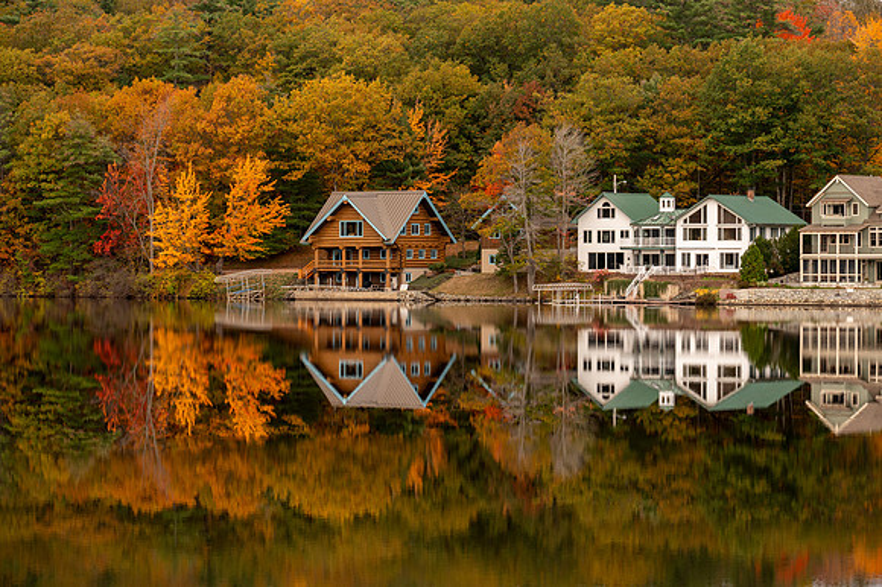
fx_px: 3305
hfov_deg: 15.2
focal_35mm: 135
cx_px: 441
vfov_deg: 10.1
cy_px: 294
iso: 400
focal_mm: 135
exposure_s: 1/250
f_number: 9
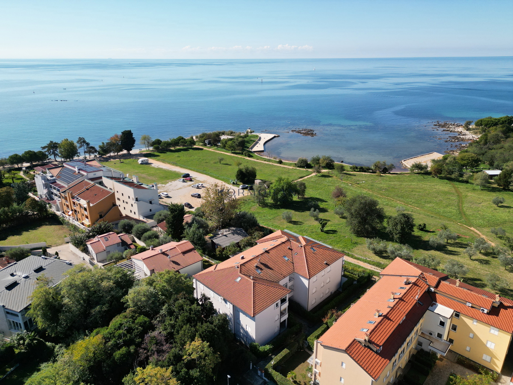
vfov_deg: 56.8
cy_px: 192
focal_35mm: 24
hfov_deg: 71.6
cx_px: 256
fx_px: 356
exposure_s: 1/3200
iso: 140
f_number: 1.7
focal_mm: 6.72
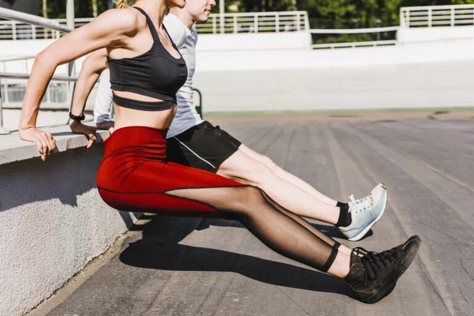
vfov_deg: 27.0
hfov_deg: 39.6
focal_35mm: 50
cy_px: 158
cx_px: 237
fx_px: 658
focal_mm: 50
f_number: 4
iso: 64
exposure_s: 1/500
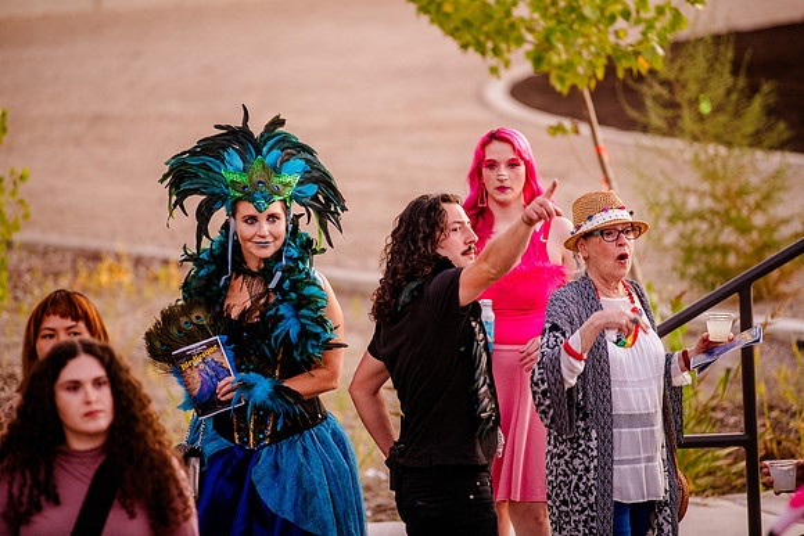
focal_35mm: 200
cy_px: 268
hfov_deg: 10.3
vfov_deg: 6.9
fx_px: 4468
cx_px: 402
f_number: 2.8
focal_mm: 200
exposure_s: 1/100
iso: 2500
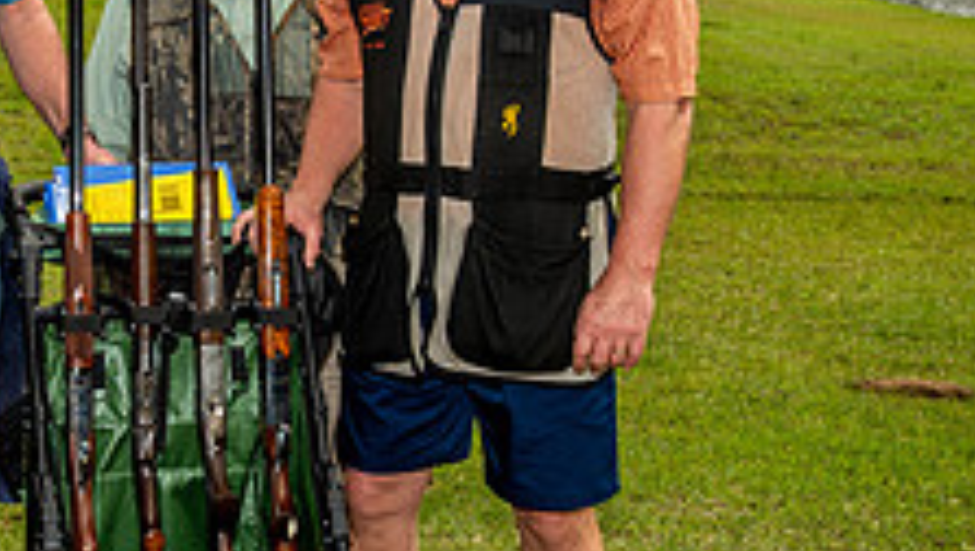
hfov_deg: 30.1
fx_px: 1760
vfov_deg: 17.8
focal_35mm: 68
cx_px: 162
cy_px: 254
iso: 125
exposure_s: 1/250
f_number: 6.3
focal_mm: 25
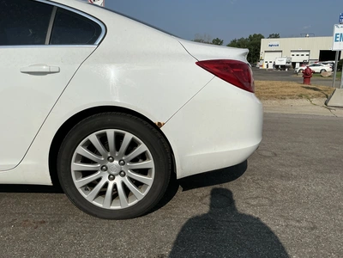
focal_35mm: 28
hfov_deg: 63.4
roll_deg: -0.4
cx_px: 172
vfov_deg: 49.7
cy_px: 129
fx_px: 277
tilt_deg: -11.5
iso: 25
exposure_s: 1/5814
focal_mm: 3
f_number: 1.8
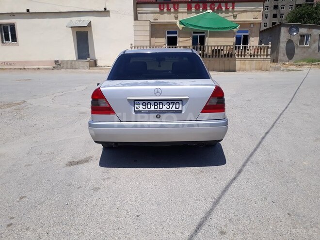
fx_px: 250
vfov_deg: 51.4
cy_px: 120
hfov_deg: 65.3
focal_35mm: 27
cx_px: 160
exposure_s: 1/1984
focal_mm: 3.6
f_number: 1.9
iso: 40
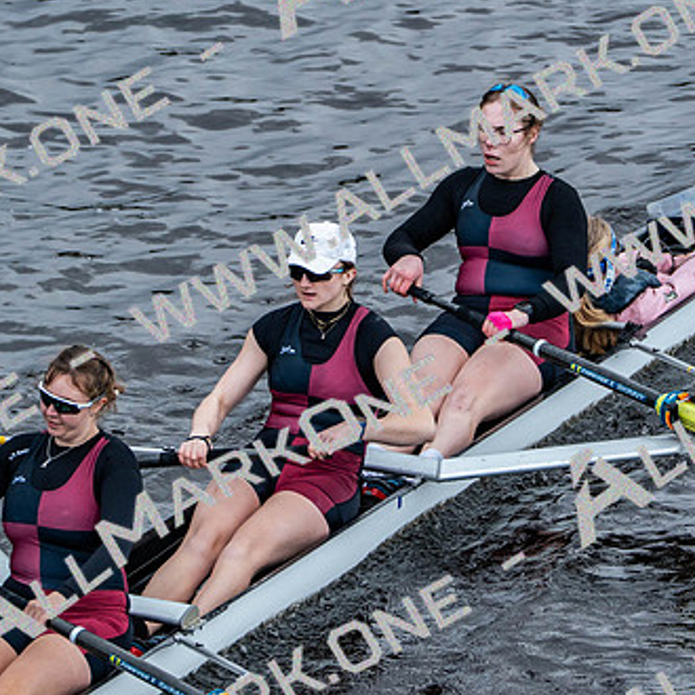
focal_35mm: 603
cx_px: 390
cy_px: 349
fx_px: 13697
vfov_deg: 2.9
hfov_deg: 2.9
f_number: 6.3
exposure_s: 1/1000
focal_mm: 404
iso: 1600
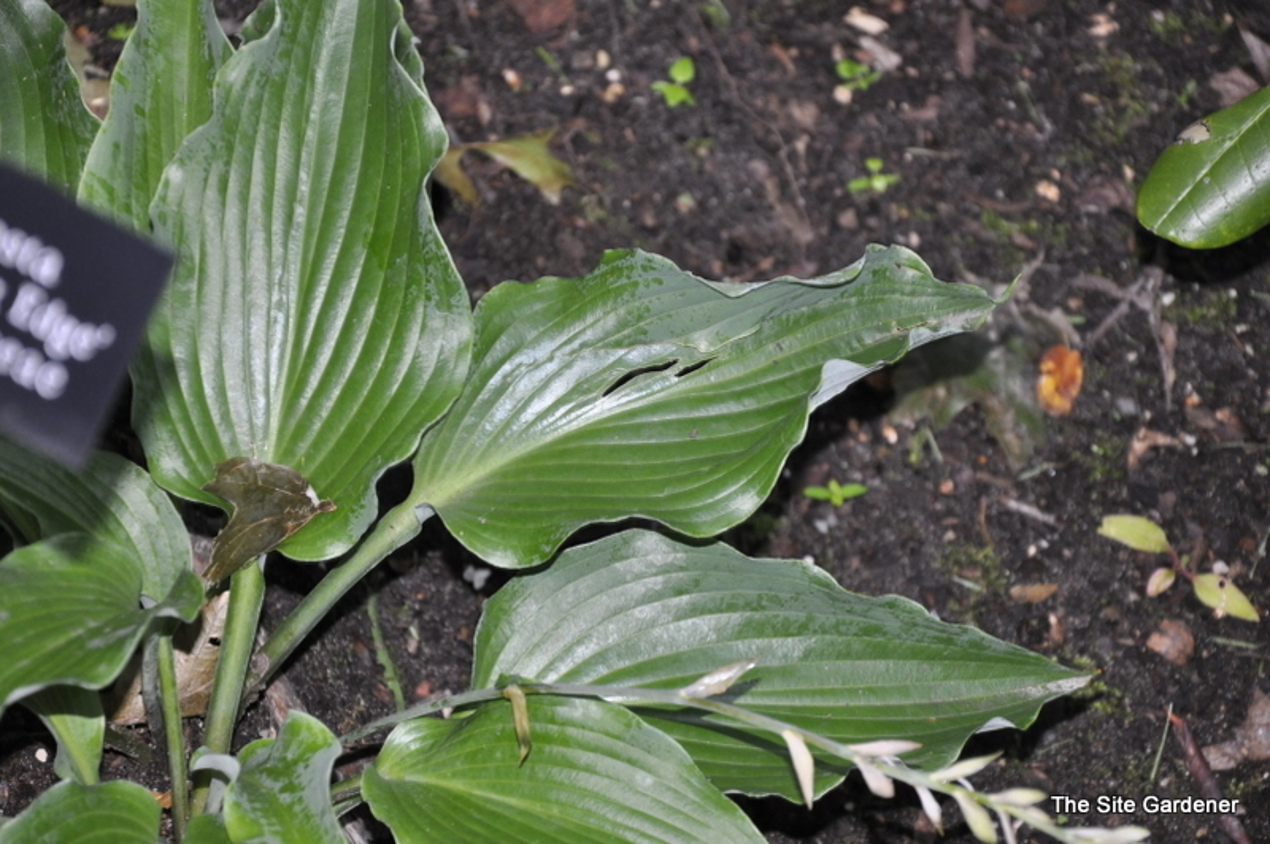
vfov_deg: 10.1
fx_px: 4758
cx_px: 635
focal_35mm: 135
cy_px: 422
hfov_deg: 15.2
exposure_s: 1/60
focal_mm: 90
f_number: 5.6
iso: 800
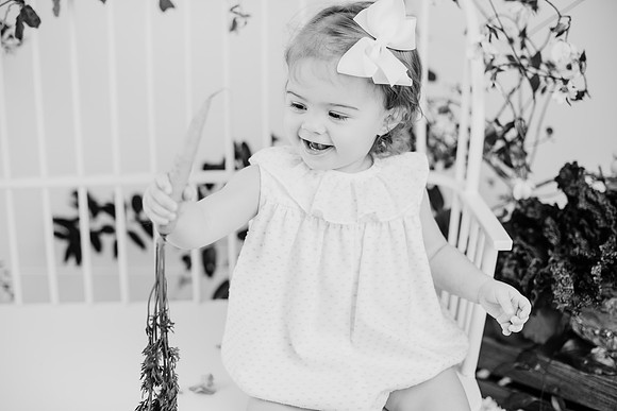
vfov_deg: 27.0
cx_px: 308
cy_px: 206
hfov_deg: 39.6
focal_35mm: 50
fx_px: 857
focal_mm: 50
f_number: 2.5
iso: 125
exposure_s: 1/160
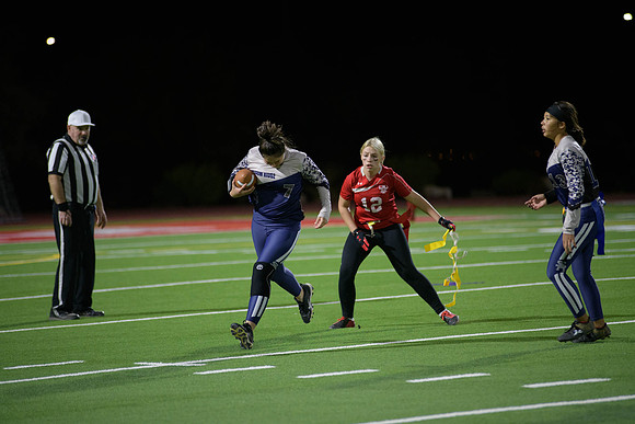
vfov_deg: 6.9
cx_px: 318
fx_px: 3528
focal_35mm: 200
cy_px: 212
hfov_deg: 10.3
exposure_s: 1/640
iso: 3200
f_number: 2.8
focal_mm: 200
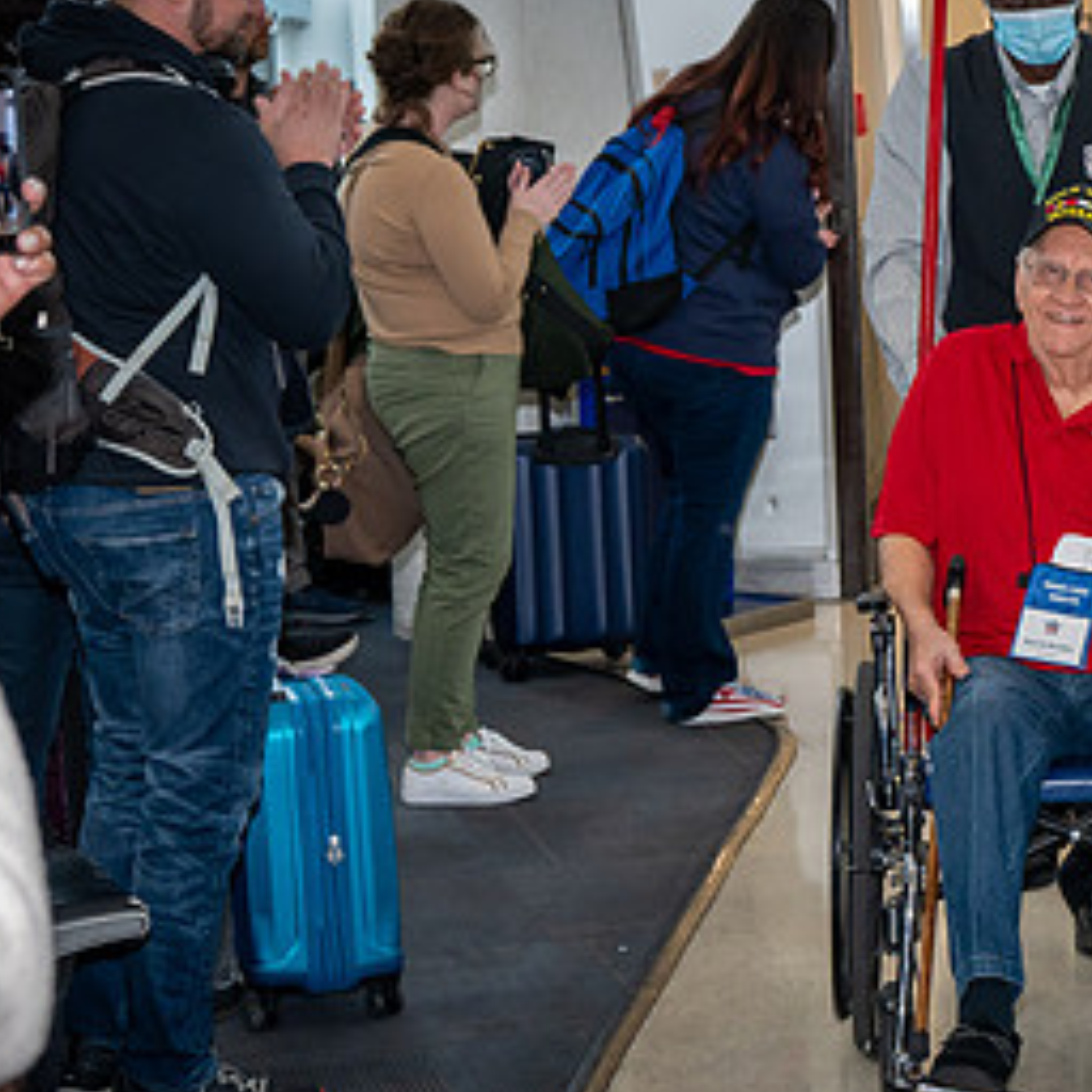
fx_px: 3712
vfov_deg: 16.7
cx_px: 968
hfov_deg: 16.5
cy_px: 610
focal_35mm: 104
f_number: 5.6
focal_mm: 54
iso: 3200
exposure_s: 1/100
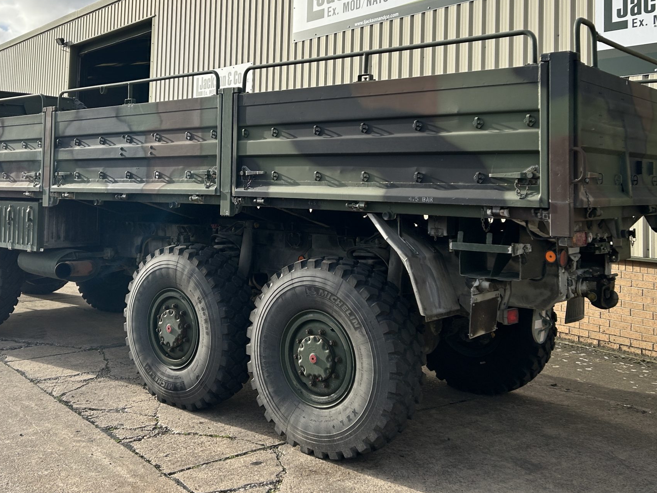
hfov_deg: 47.6
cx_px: 266
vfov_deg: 36.0
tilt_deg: +6.6
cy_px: 124
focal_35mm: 39
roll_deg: -2.5
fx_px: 740
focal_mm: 5.7
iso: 50
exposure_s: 1/3571
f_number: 1.5
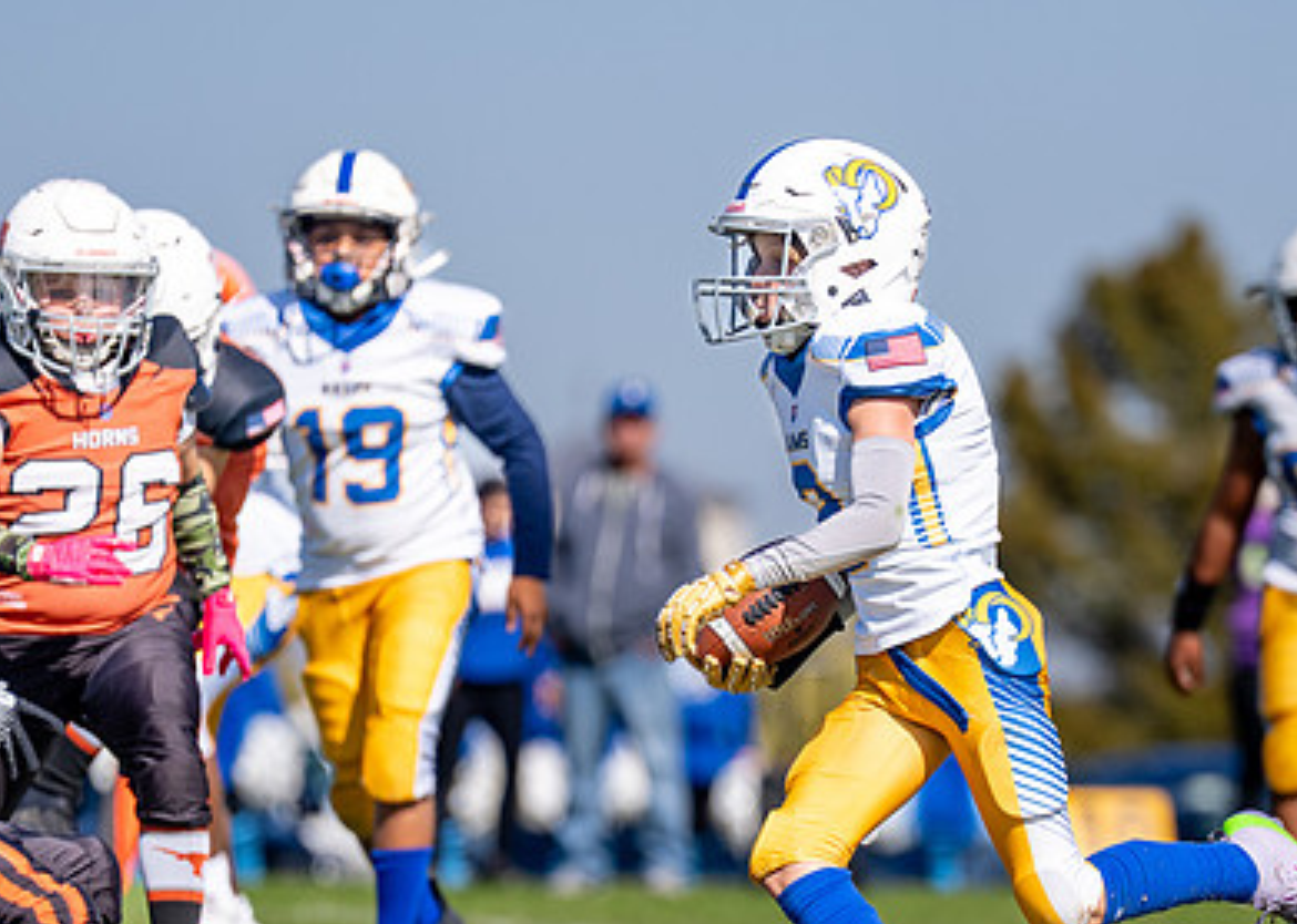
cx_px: 959
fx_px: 16822
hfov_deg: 4.4
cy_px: 691
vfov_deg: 3.1
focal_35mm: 457
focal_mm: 200
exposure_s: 1/4000
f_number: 2.8
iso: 100
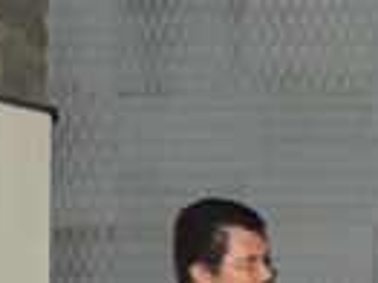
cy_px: 485
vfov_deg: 8.4
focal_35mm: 171
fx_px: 1866
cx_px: 649
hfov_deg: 10.9
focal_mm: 6.2
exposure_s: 1/30
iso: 360
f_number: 3.3
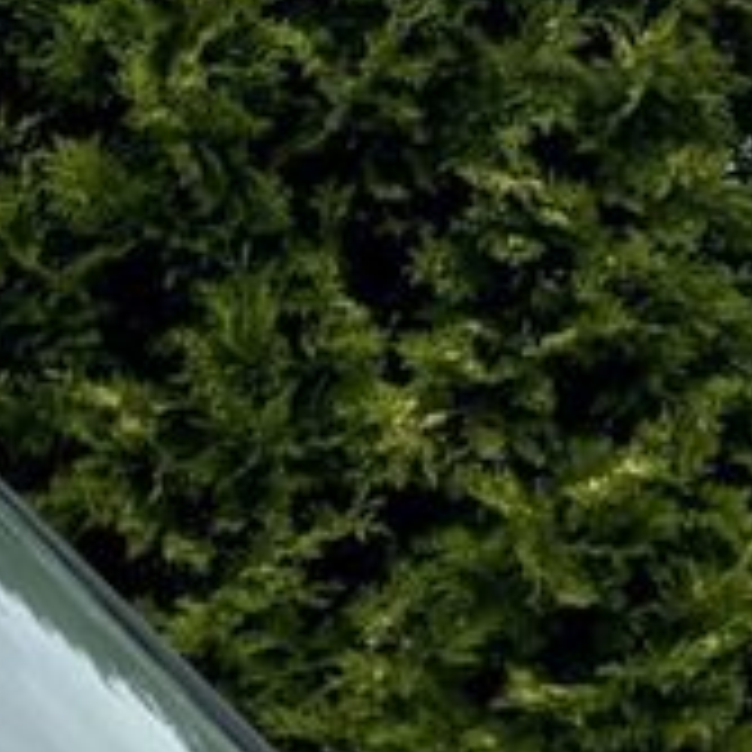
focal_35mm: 203
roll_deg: -0.2
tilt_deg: -6.2
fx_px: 4989
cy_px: 1409
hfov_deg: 7.9
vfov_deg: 8.3
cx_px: -1153
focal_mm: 6.76
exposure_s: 1/2506
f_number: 1.78
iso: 80
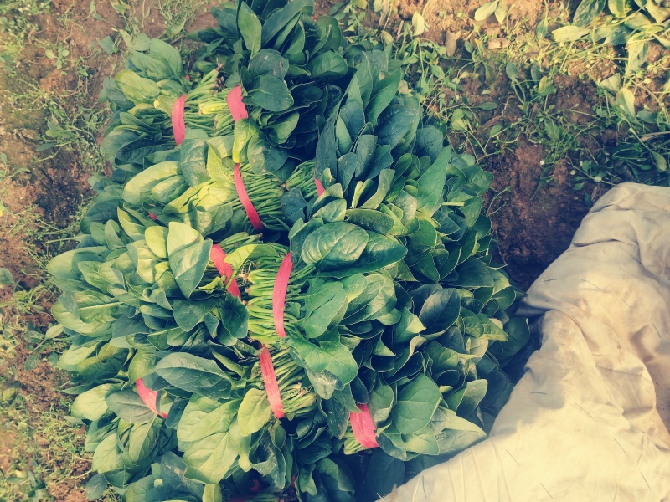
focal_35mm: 24
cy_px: 251
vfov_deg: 56.8
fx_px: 465
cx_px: 335
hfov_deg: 71.6
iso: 100
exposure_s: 1/180
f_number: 1.75
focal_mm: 5.25
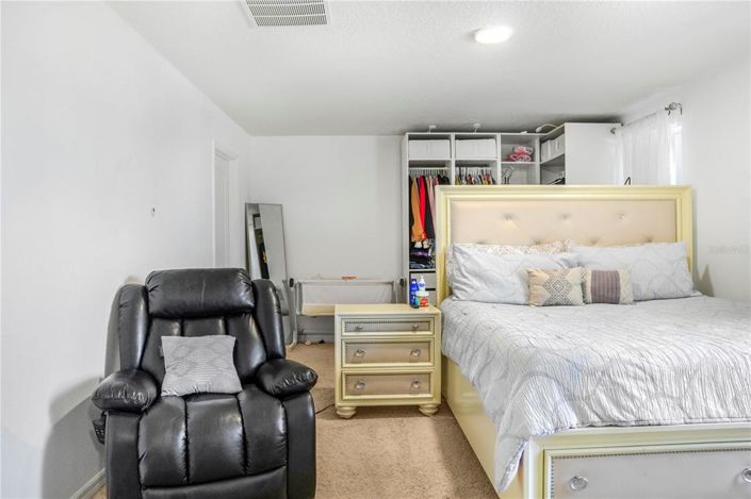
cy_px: 250
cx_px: 376
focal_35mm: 24
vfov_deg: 53.1
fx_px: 500
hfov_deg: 73.8
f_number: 3.2
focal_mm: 16
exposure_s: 1/80
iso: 640
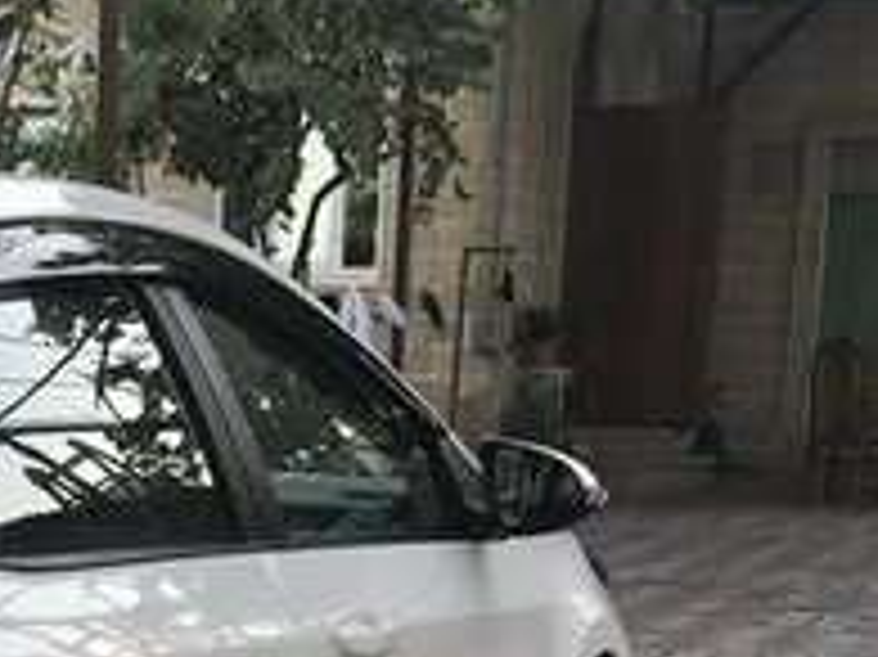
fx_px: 2408
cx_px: 5
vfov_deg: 14.3
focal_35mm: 95
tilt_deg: -15.9
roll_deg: -0.7
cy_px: 1055
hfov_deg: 20.0
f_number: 1.8
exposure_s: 1/229
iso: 20
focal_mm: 3.99
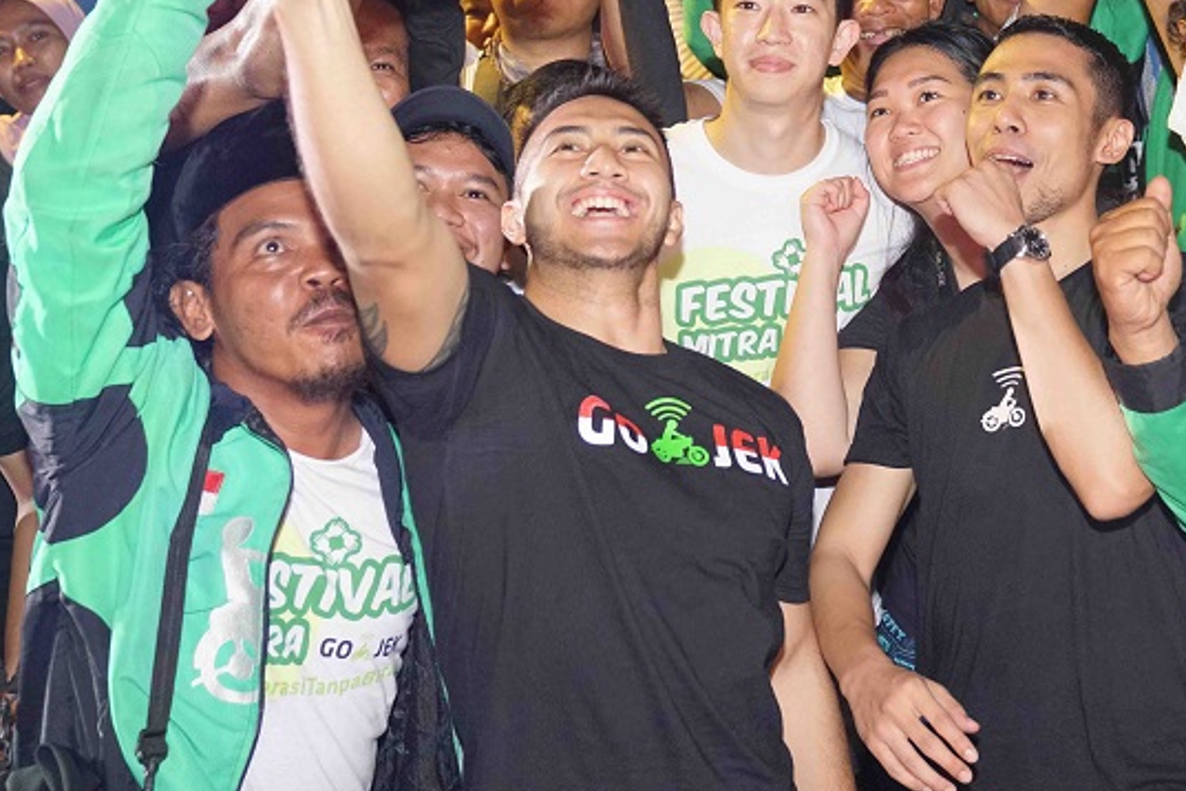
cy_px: 61
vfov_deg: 19.9
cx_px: 934
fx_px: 2207
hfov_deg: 29.4
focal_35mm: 67
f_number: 3.5
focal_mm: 36
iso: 3200
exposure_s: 1/125
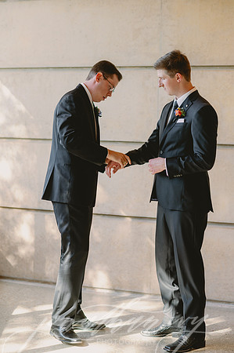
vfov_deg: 23.9
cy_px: 176
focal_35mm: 85
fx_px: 831
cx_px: 117
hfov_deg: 16.0
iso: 80
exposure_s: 1/125
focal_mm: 85
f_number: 2.5
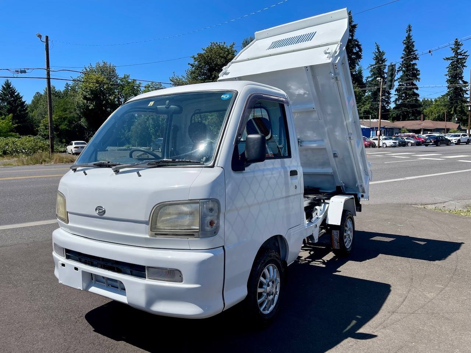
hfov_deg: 69.4
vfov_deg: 54.9
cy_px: 176
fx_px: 340
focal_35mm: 25
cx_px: 236
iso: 32
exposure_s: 1/4902
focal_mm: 5.1
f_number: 1.6
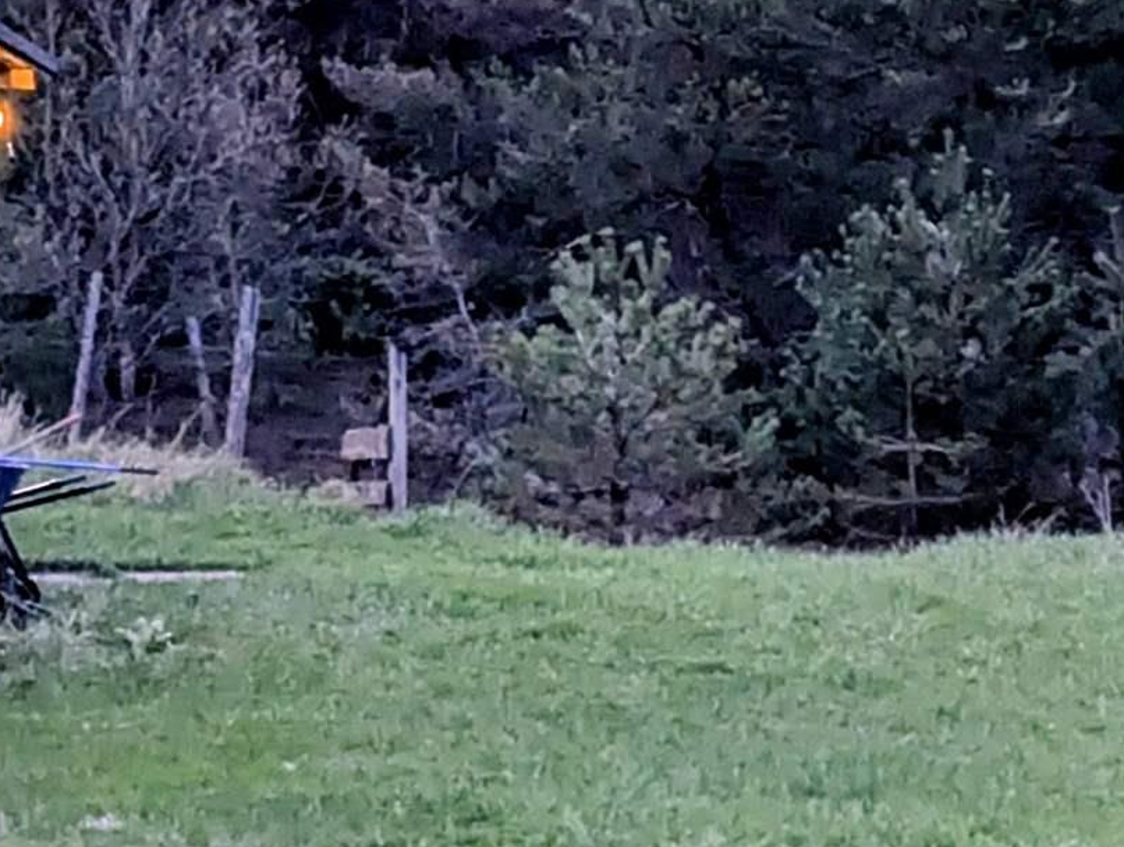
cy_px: -38
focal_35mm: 182
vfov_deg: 8.1
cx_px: 620
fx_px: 5919
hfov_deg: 10.8
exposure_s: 1/43.3
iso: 127
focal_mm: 6.81
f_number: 1.85
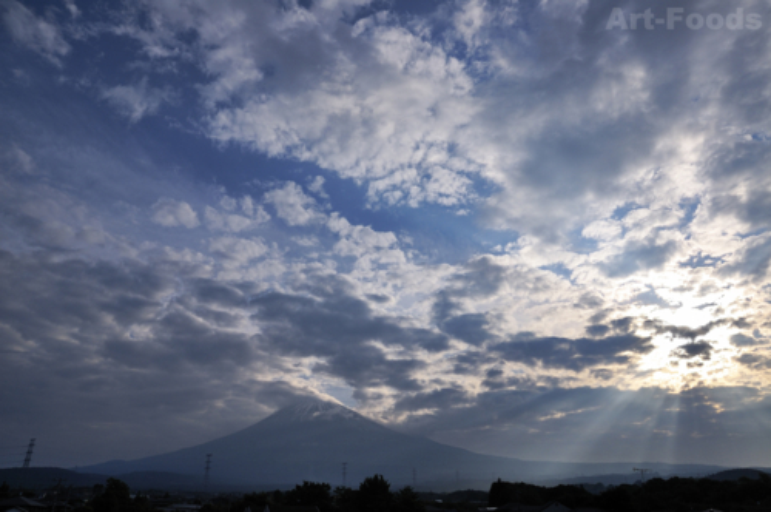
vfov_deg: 28.0
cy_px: 256
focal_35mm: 48
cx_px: 386
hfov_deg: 41.2
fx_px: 1027
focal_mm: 32
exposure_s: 1/640
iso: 200
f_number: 11
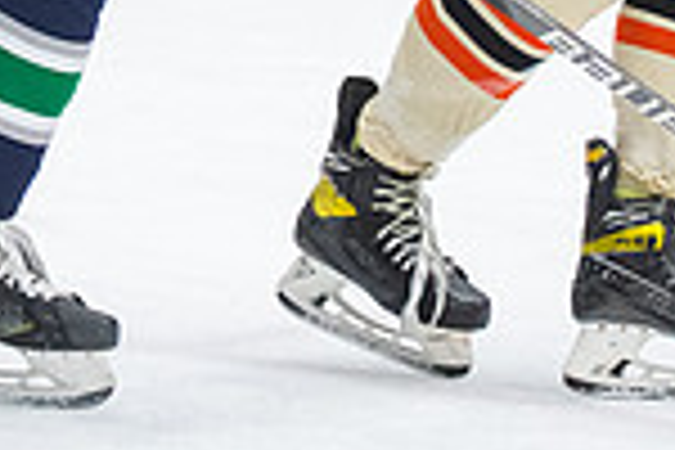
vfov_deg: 2.4
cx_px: 17
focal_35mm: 562
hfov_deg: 3.7
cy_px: -512
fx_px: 10537
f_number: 2.8
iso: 1800
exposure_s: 1/640
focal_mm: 80
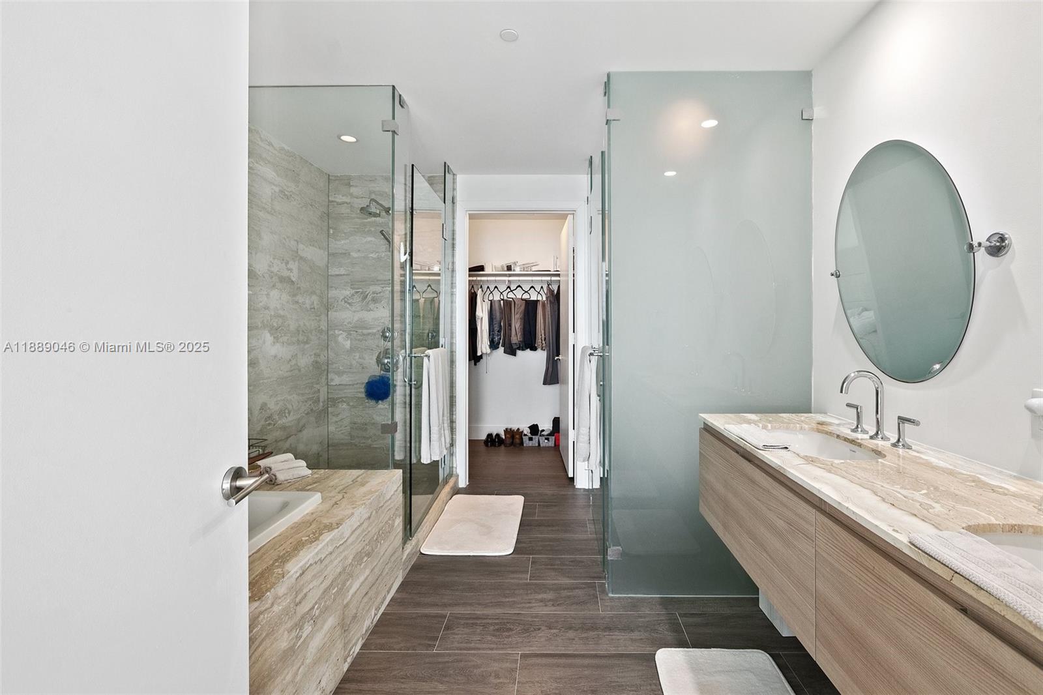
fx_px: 434
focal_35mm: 15
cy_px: 348
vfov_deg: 77.3
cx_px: 522
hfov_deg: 100.4
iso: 1600
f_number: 8
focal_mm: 10
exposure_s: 1/15
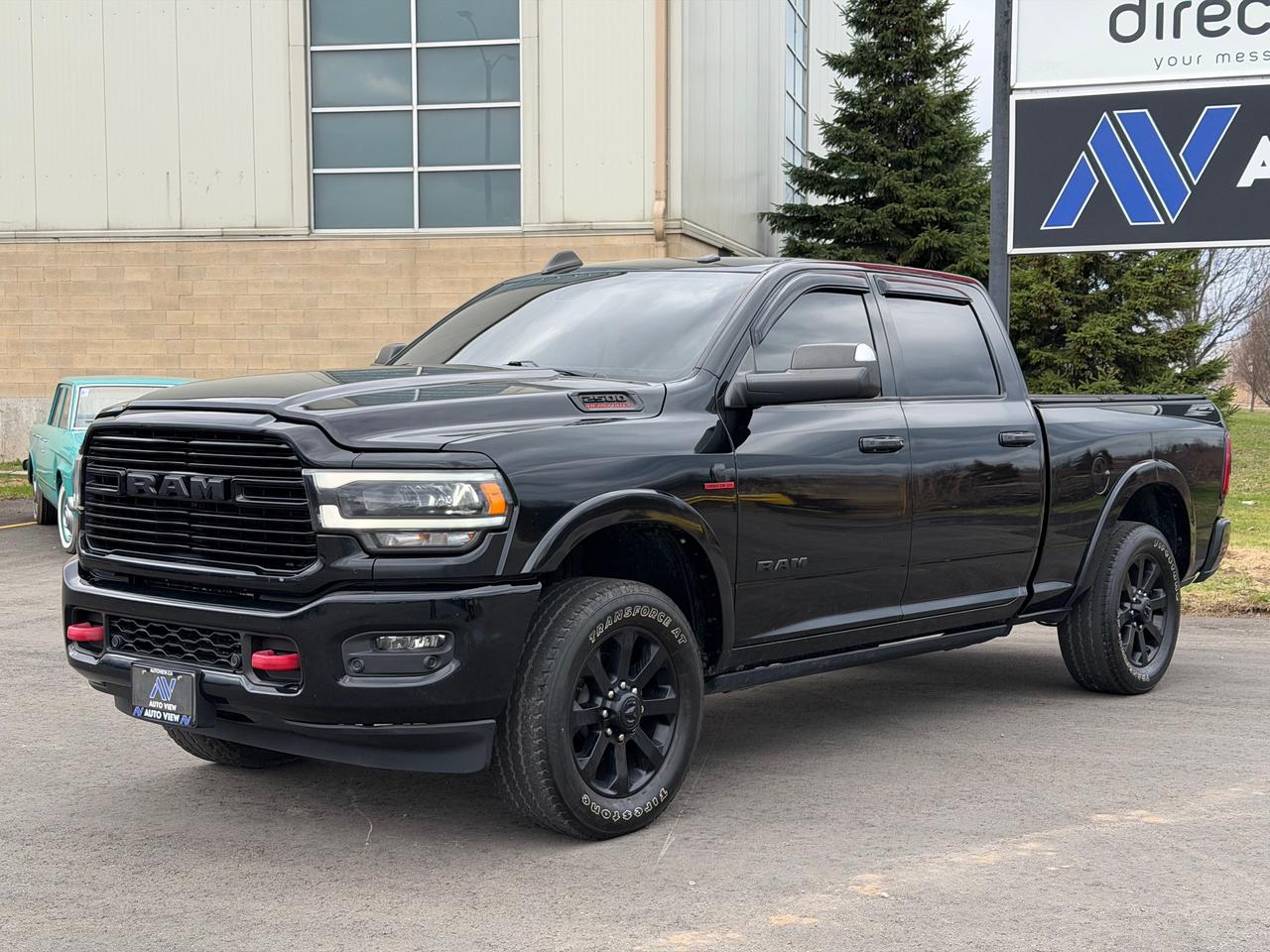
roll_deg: +1.3
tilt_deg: -0.3
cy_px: 476
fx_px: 1761
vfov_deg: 30.3
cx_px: 635
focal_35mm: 48
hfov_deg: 39.7
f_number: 1.78
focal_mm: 6.76
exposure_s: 1/1353
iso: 80
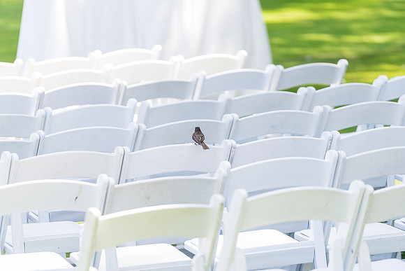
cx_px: 202
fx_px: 2250
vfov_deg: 6.9
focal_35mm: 200
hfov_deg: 10.3
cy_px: 136
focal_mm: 200
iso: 200
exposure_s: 1/320
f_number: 4
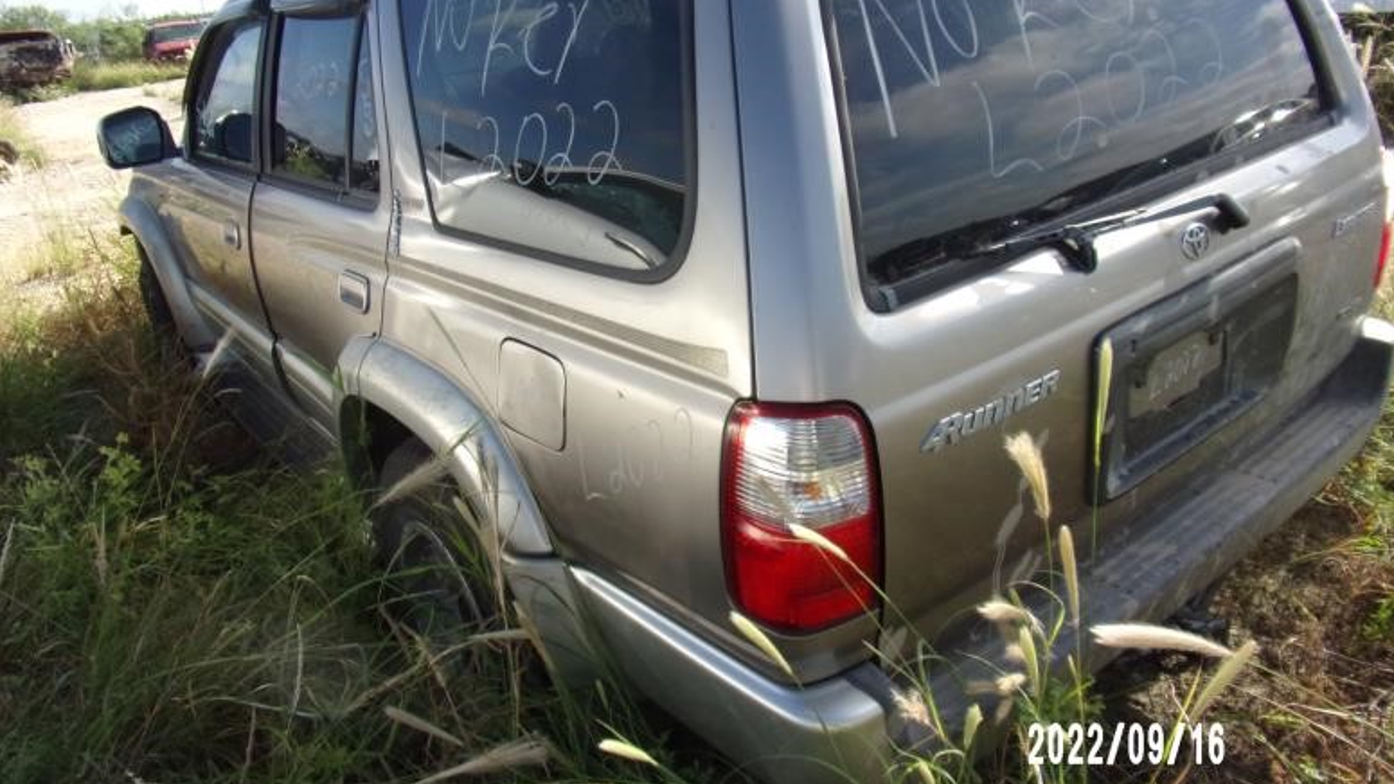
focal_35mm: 27
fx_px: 998
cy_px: 324
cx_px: 718
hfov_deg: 69.8
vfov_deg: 42.7
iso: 80
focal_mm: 4.3
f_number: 3.3
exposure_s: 1/600
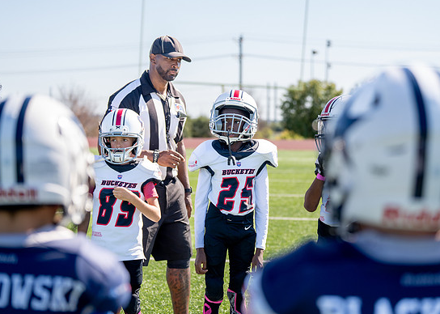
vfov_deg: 17.4
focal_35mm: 82
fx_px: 1024
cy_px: 160
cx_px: 224
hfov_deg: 24.2
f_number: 2.8
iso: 250
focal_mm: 70
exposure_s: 1/2000
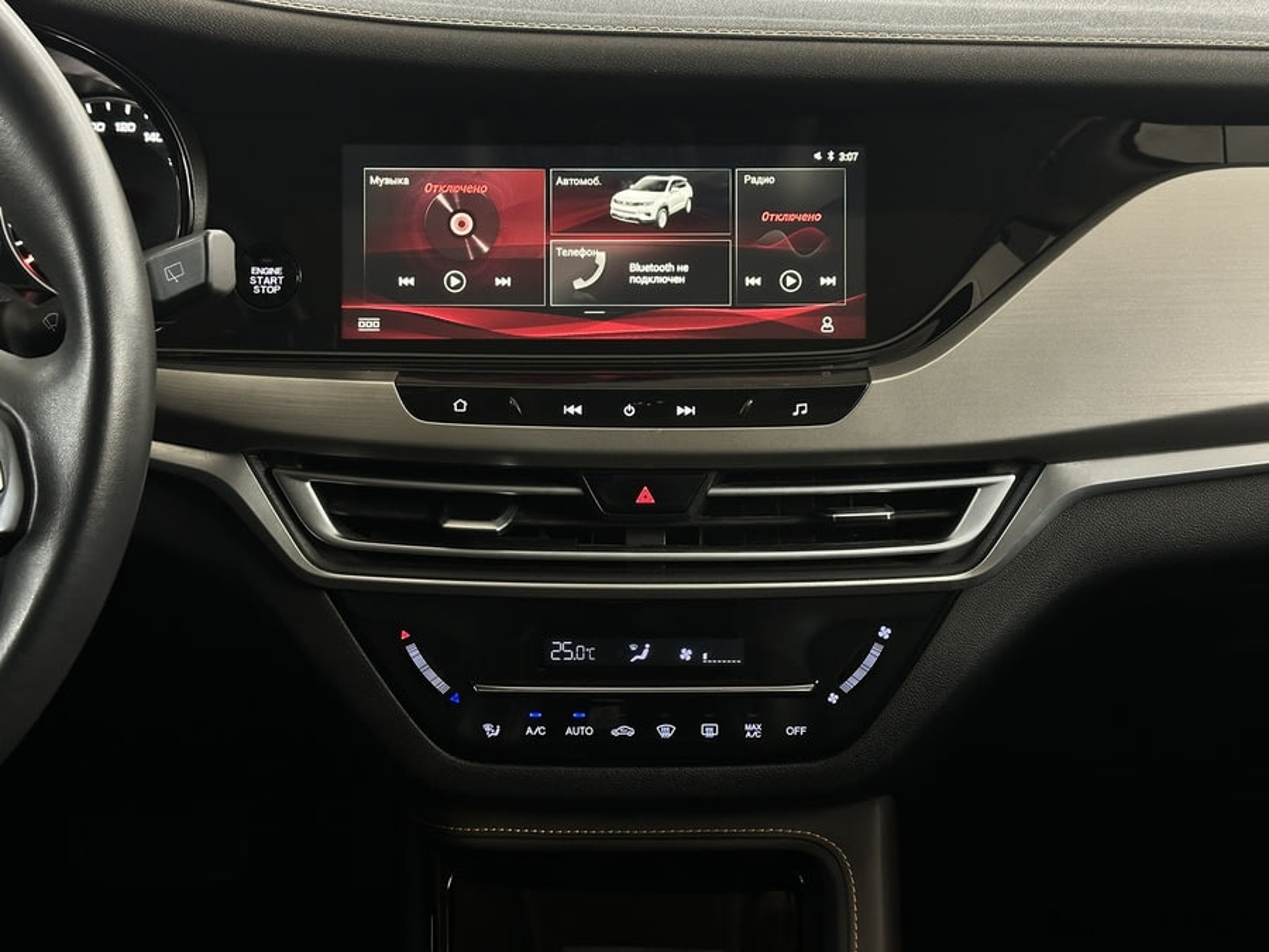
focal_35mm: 48
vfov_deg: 30.3
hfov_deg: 39.7
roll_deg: -0.6
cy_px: 476
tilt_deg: -25.4
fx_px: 1760
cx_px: 634
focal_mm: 6.86
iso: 200
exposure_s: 1/33
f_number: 1.78
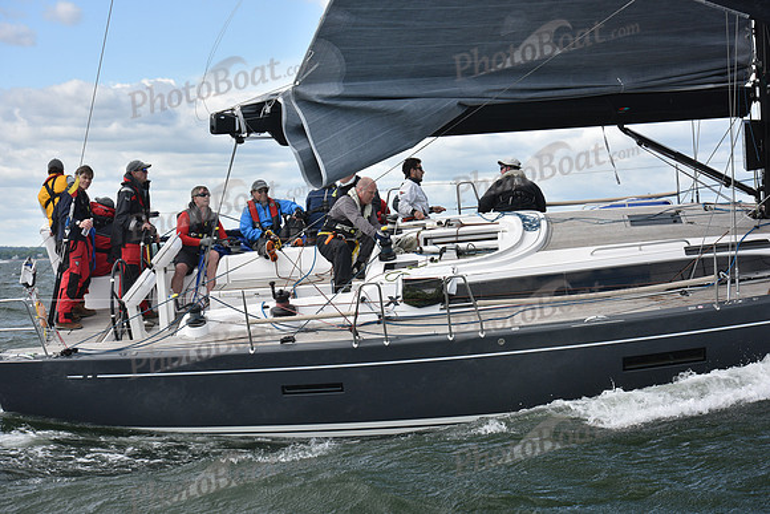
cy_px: 257
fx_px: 1818
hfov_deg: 23.9
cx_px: 385
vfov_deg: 16.1
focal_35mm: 85
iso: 320
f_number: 6.3
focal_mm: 85
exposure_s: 1/1000
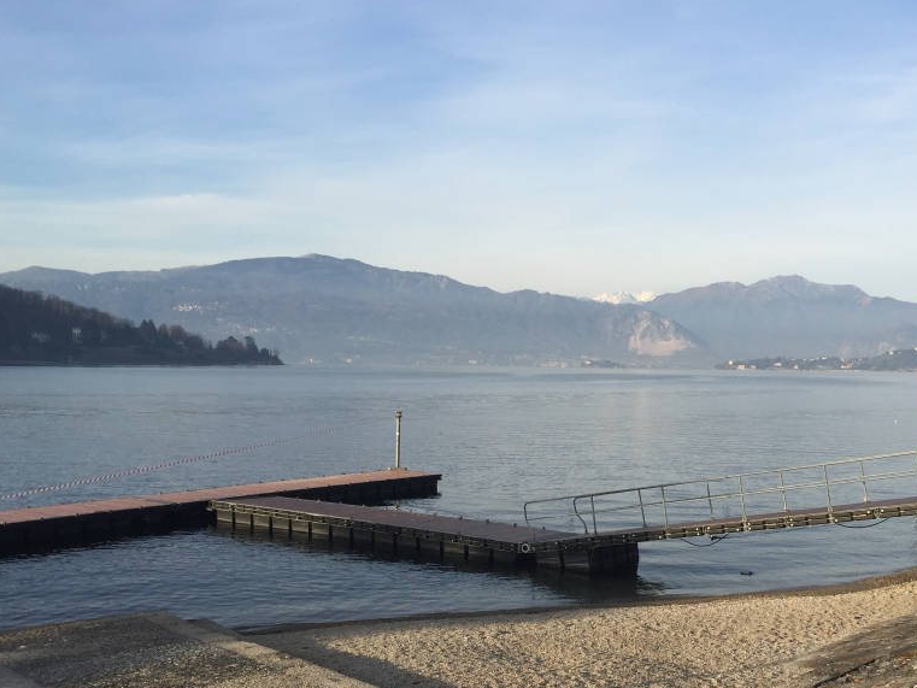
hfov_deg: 47.2
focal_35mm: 39
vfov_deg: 36.5
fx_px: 1033
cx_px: 604
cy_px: 446
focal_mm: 4.15
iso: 32
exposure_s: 1/1236
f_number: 2.2
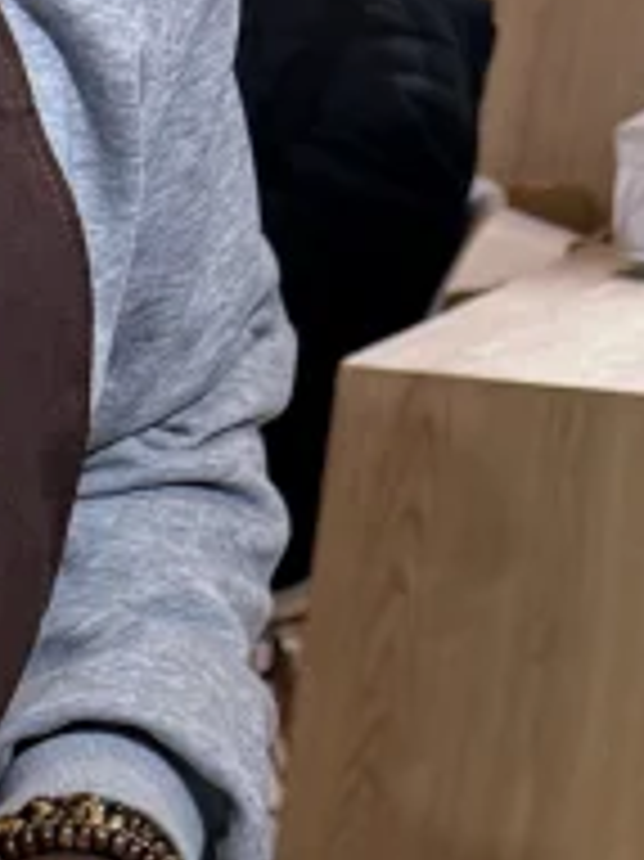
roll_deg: -0.4
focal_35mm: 181
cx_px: -1058
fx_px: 4495
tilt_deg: -26.2
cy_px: 1693
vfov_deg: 10.1
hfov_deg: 7.5
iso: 64
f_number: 1.78
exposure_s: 1/167
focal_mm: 6.76
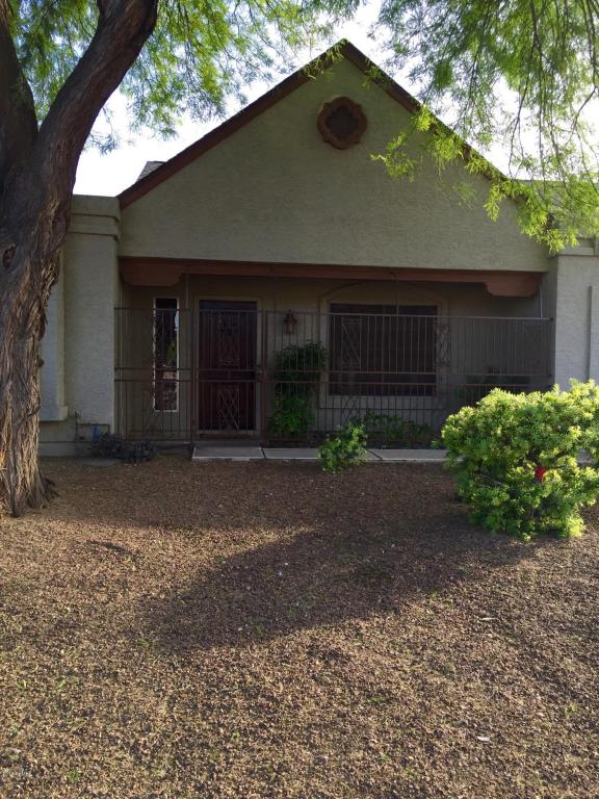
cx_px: 300
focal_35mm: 29
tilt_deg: -1.7
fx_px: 669
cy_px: 400
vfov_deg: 61.7
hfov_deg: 48.2
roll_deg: -0.8
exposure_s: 1/293
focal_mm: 4.15
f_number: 2.2
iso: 32
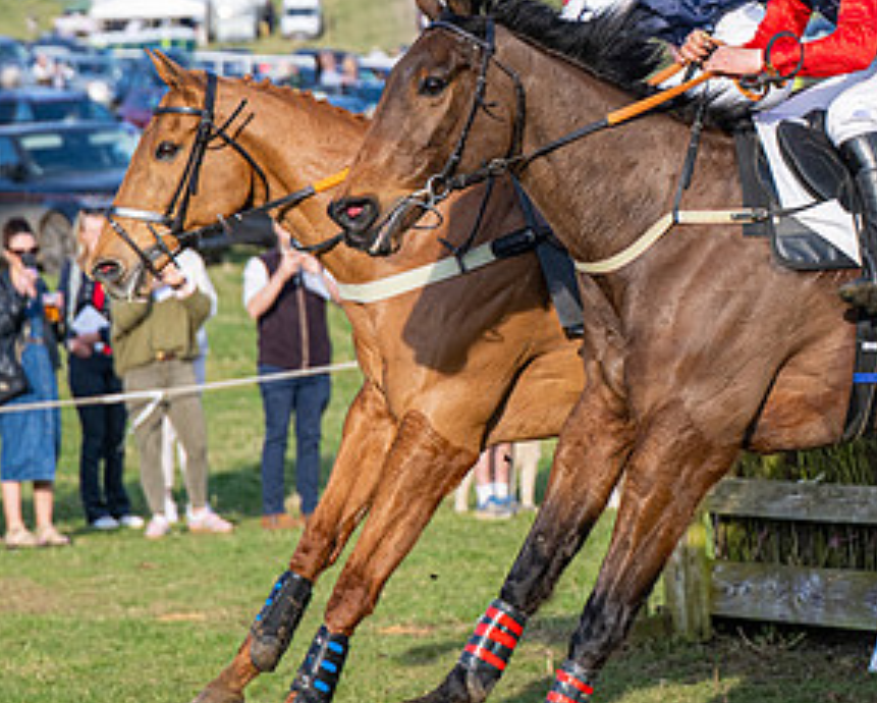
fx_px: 4701
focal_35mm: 181
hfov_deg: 10.7
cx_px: 434
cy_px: 253
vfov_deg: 8.5
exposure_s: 1/4000
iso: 400
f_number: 2.8
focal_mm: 70
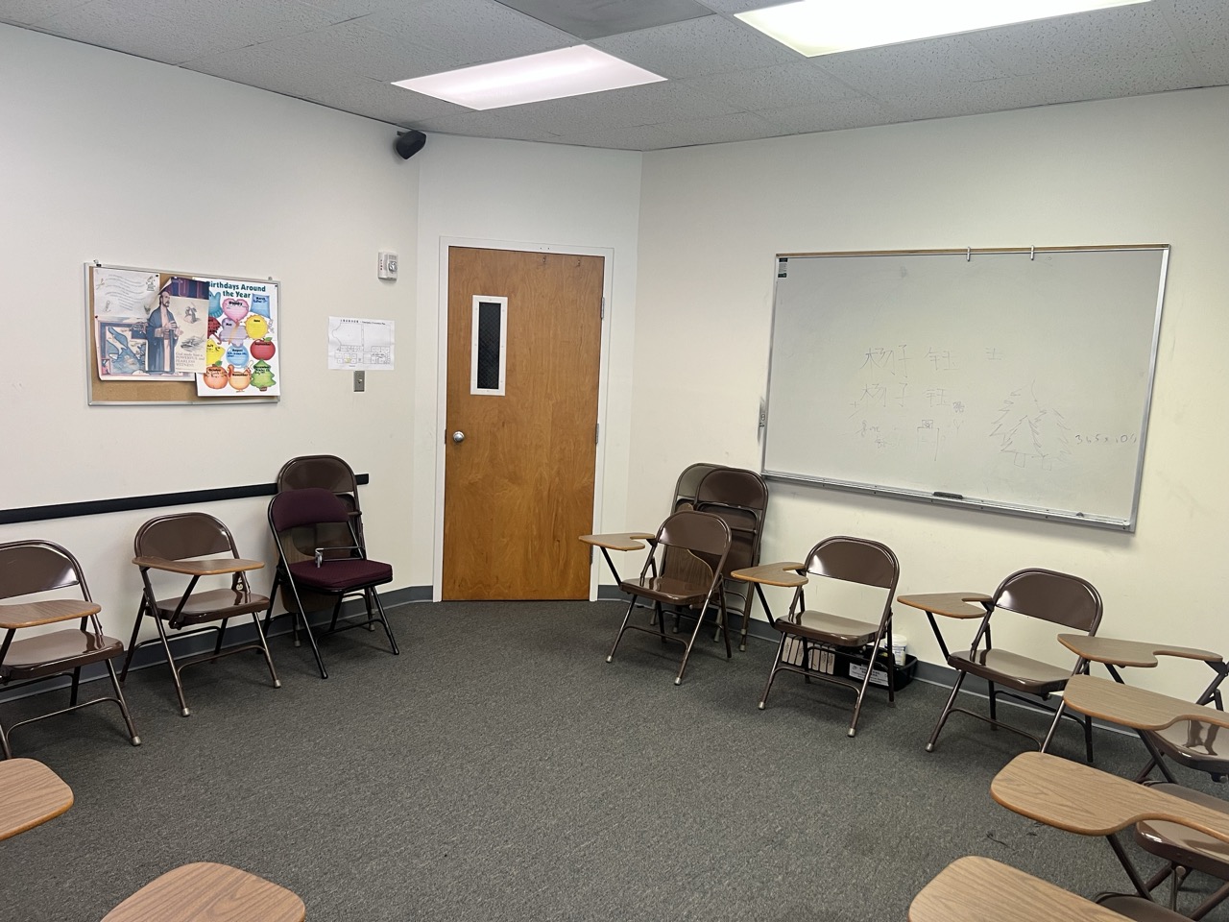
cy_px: 461
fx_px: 923
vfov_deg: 53.1
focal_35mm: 26
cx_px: 614
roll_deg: -2.8
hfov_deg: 67.3
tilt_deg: -9.1
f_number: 1.5
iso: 100
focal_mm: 5.7
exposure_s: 1/60
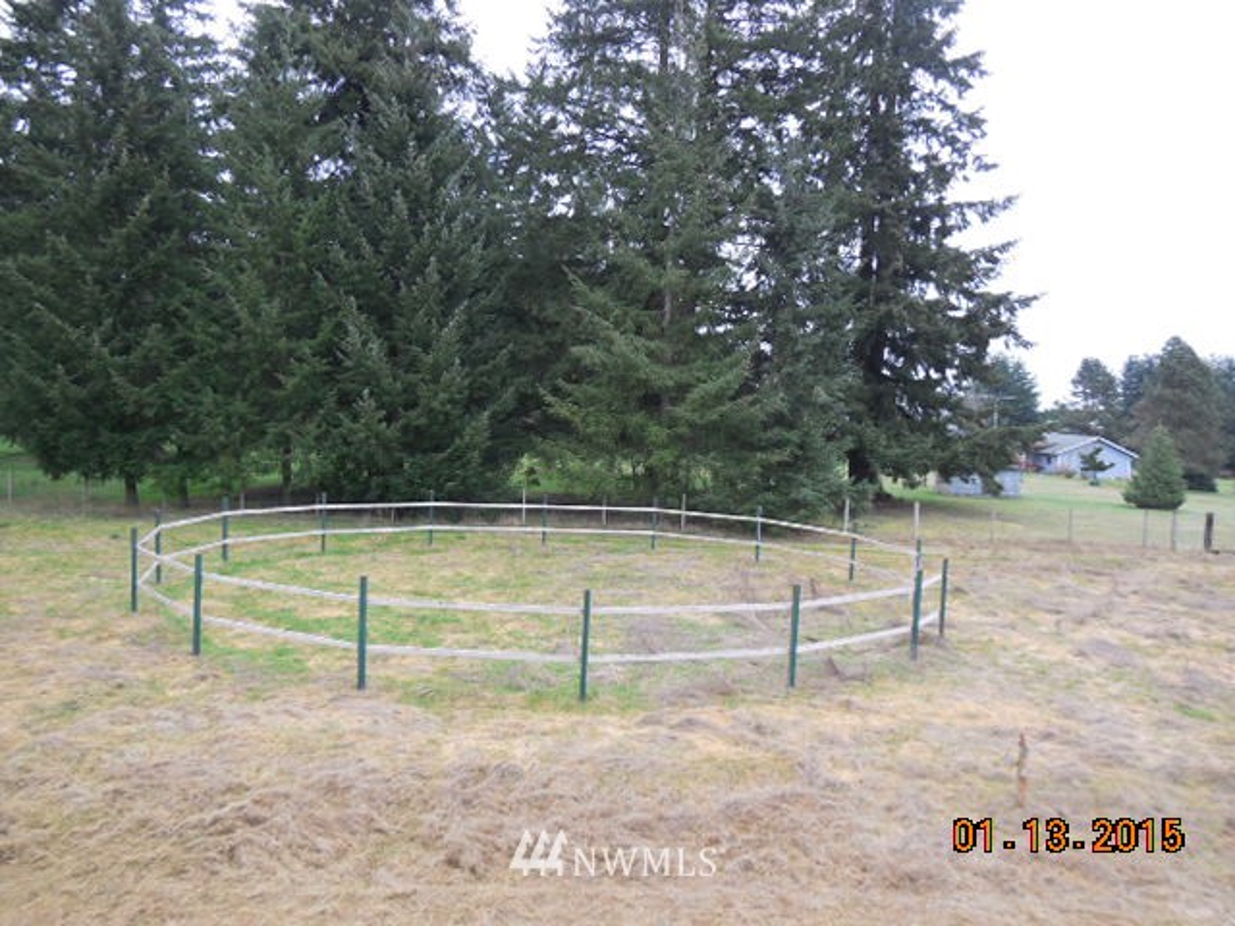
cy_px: 463
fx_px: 1070
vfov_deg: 46.8
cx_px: 618
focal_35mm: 30
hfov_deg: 60.0
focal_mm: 5.3
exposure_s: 1/80
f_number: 3.2
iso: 125
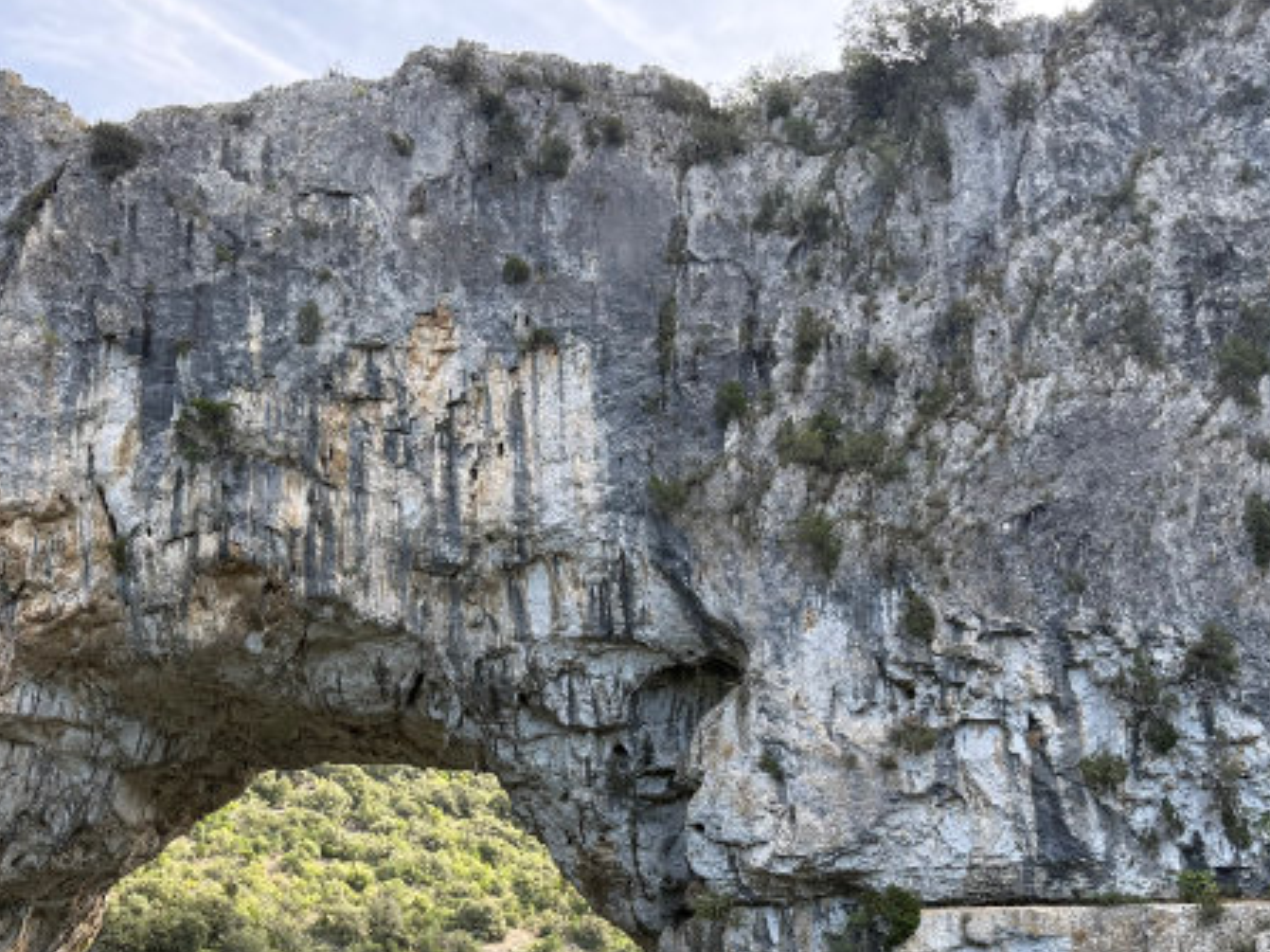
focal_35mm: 43
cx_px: 443
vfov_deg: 32.7
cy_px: 750
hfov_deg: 43.4
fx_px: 1577
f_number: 1.8
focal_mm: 6.8
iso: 100
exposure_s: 1/898
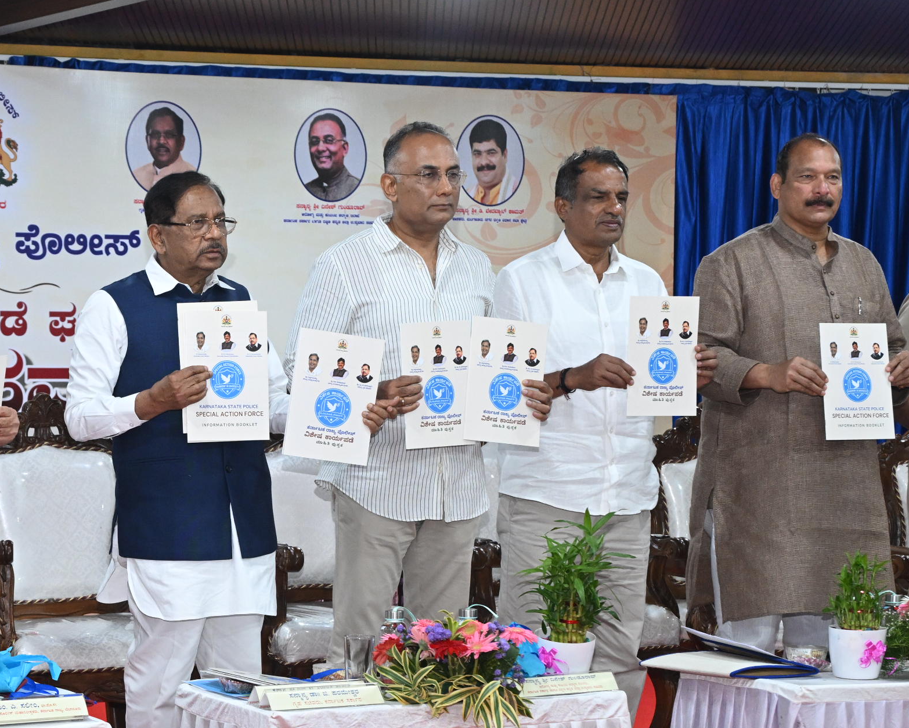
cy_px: 546
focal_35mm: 99
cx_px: 66
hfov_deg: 19.0
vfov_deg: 15.5
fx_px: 2664
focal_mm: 51
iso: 2500
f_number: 4.5
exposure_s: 1/200
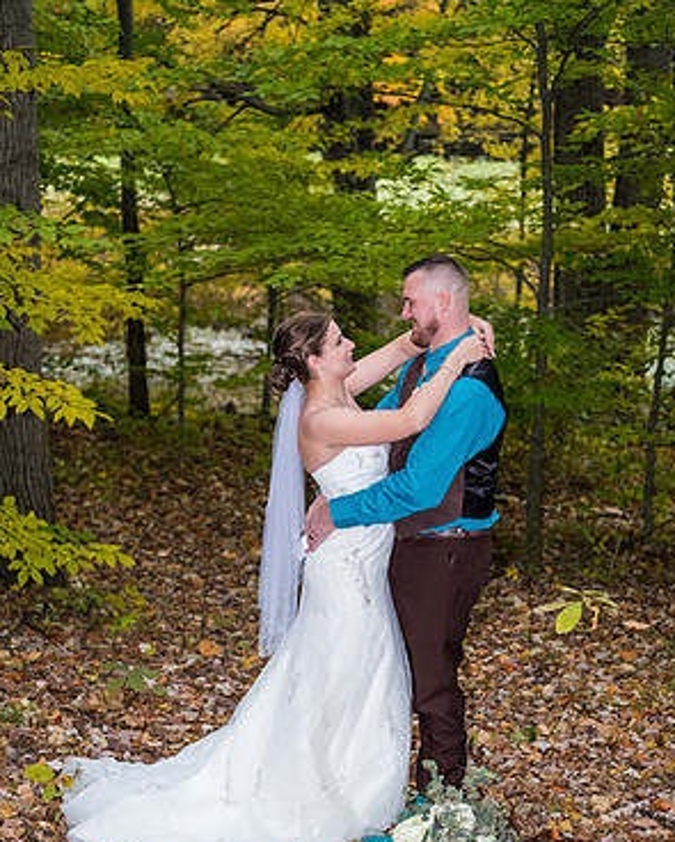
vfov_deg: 22.2
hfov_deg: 17.9
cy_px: 510
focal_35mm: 86
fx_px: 2145
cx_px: 339
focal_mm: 50
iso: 1600
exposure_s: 1/200
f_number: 2.8
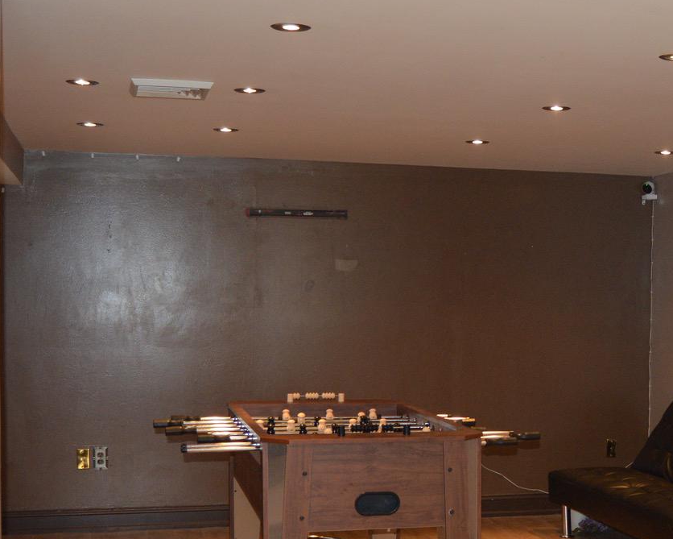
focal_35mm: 62
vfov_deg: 24.4
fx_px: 1235
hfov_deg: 29.6
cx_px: 559
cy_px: 385
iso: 640
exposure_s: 1/60
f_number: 3.5
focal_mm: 18
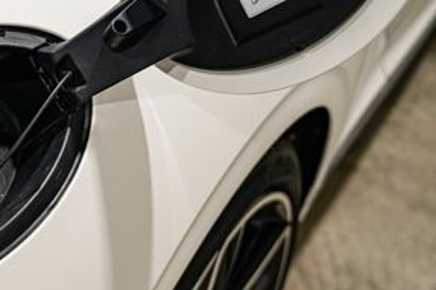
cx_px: 21
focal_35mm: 67
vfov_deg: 20.2
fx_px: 811
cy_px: 106
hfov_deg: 28.6
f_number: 4
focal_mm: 30
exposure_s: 1/125
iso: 1600
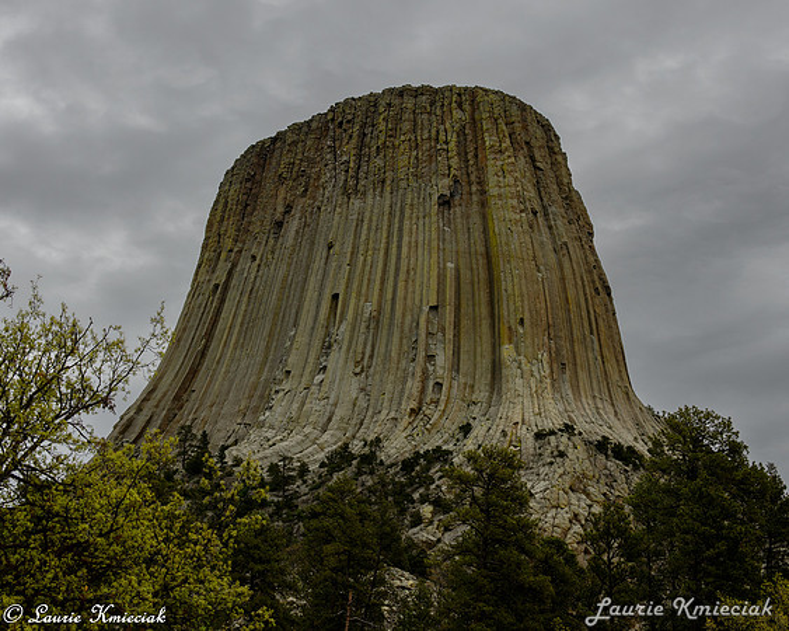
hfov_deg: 33.0
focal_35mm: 57
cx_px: 409
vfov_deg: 26.6
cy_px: 268
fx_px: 1330
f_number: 11
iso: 250
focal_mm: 44
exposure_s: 1/500
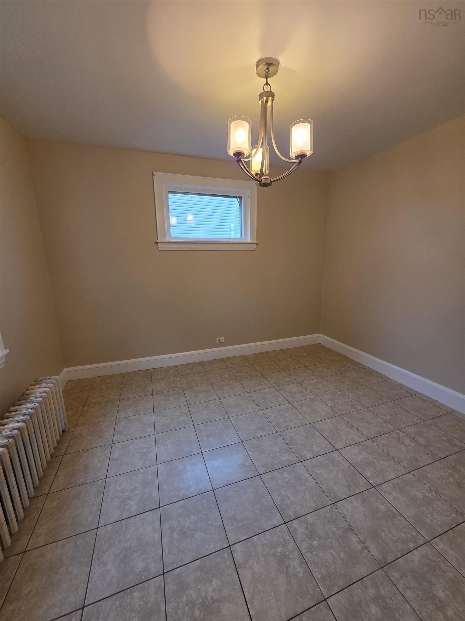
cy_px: 310
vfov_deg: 106.2
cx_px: 232
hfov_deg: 89.9
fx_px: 233
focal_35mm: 13
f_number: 1.9
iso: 100
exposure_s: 1/120
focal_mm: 2.2
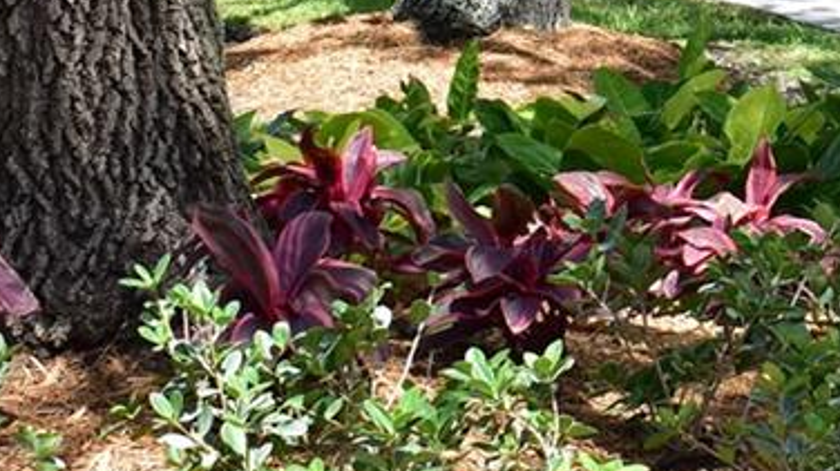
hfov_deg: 12.5
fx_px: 3723
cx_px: 1072
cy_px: -127
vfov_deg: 7.2
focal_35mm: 167
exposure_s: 1/160
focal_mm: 25
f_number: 6.3
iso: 100
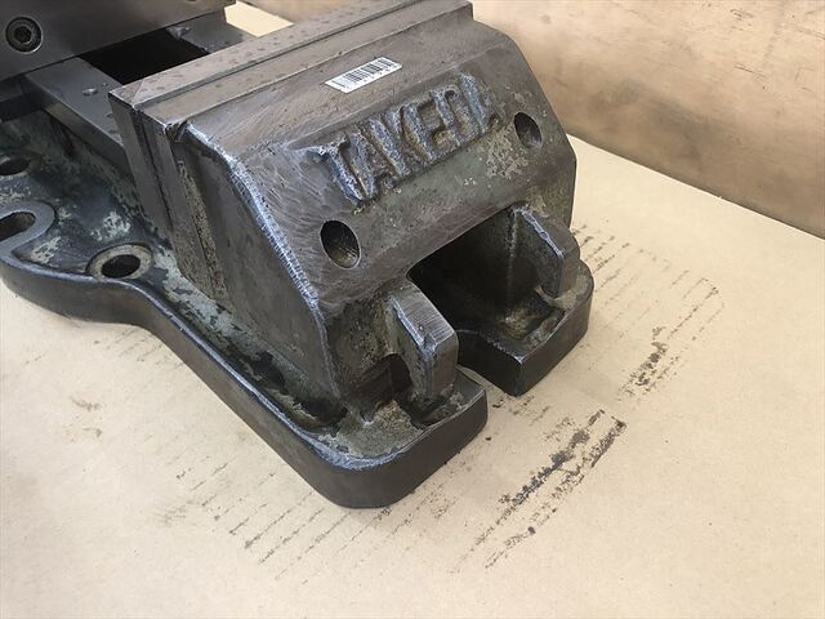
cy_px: 310
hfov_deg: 63.4
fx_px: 667
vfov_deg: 49.7
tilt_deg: -45.1
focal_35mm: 28
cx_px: 412
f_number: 1.8
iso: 64
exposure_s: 1/15
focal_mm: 3.99
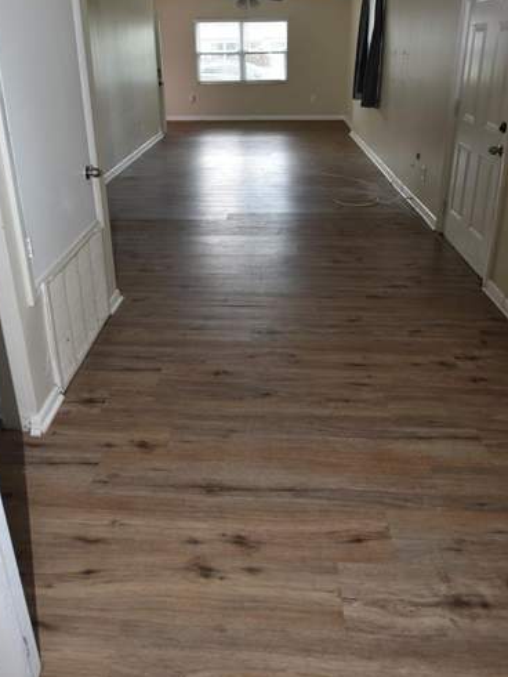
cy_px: 198
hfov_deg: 56.8
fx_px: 469
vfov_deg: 68.4
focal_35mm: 24
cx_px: 244
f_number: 4.5
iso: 800
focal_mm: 17
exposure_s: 1/80
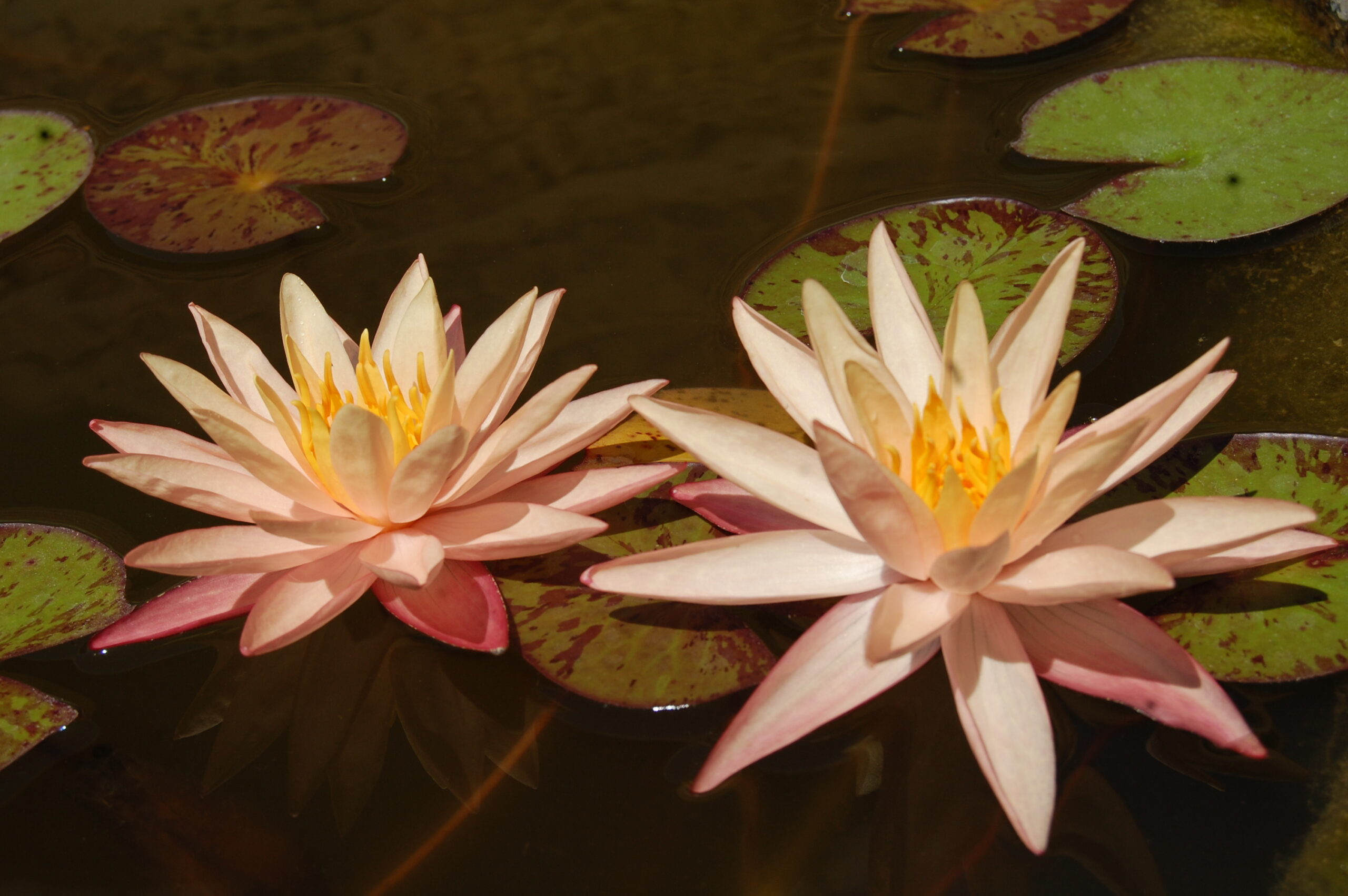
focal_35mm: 63
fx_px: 2357
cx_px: 674
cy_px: 448
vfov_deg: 21.5
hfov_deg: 31.9
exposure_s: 1/500
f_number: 11
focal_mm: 42
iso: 200
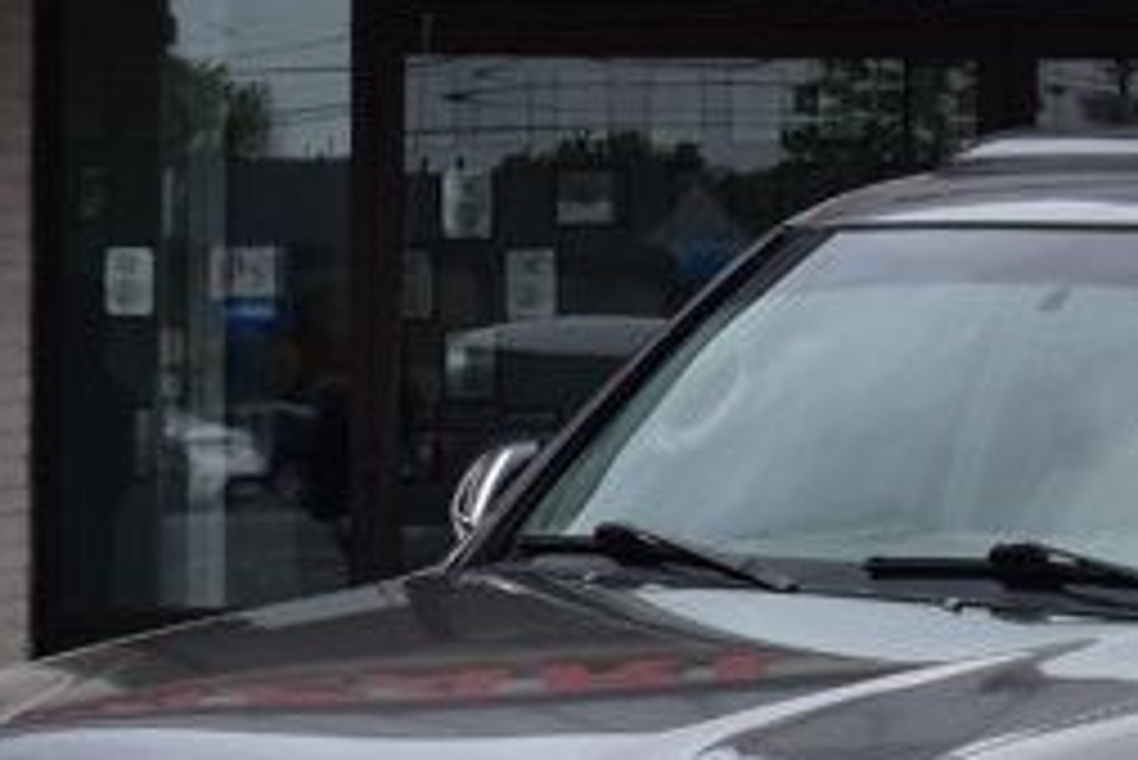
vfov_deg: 7.3
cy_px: 585
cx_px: 877
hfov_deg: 10.9
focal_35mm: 188
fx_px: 5947
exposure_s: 1/250
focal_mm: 31
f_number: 10
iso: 400
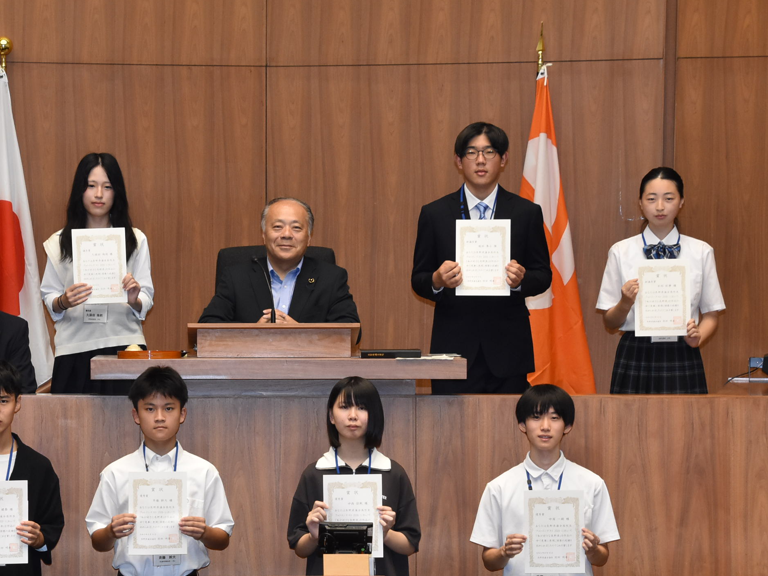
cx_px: 239
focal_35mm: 161
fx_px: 3572
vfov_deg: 9.2
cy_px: 349
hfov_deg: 12.3
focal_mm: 70
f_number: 8
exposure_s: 1/60
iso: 1600
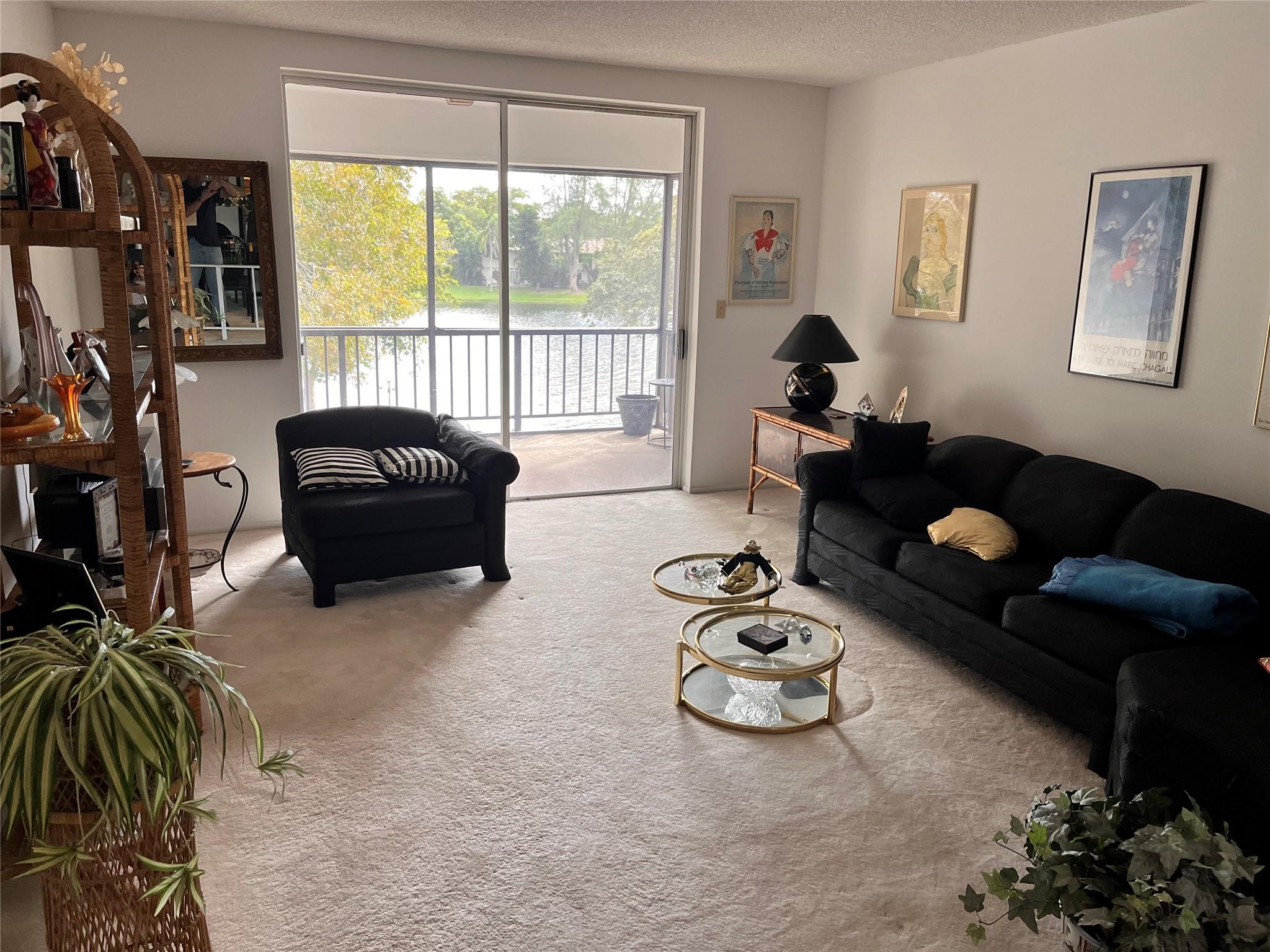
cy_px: 476
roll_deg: -1.3
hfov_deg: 67.3
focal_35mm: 26
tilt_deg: -13.9
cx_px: 635
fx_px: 954
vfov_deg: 53.1
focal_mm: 5.1
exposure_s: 1/107
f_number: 1.6
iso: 125
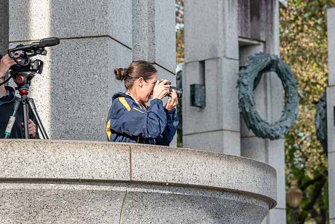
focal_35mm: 199
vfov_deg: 6.9
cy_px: 100
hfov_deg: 10.3
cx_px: 136
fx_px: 1850
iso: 100
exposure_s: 1/125
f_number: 6.3
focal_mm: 120
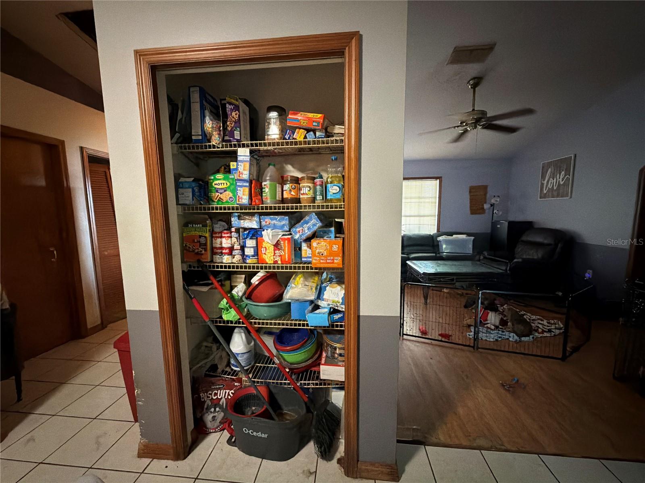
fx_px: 261
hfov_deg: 102.1
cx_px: 322
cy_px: 242
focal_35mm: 14
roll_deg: +0.4
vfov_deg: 85.7
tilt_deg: -6.0
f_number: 2.2
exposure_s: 1/40
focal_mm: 2.22
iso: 1250
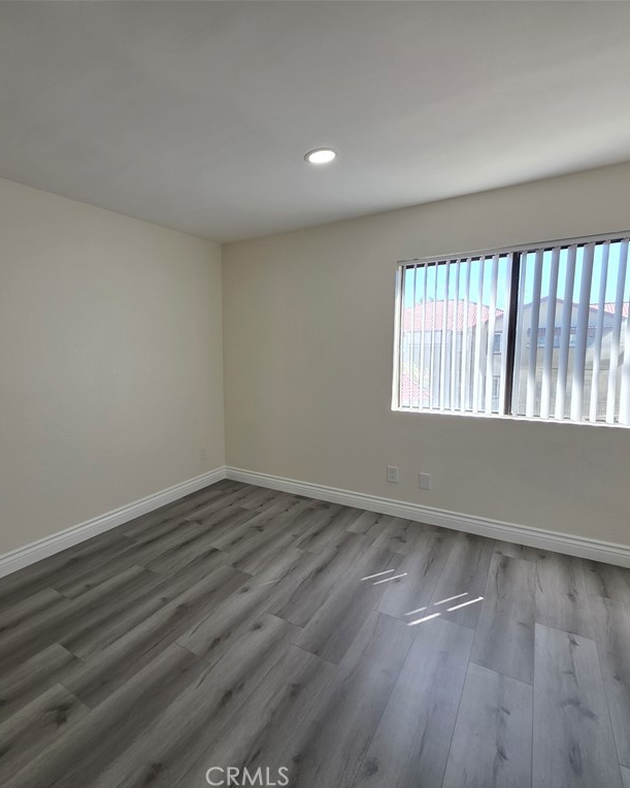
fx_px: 396
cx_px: 207
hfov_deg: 74.5
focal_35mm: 17
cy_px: 395
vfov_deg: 89.6
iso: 20
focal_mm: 2.2
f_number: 1.9
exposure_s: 1/120
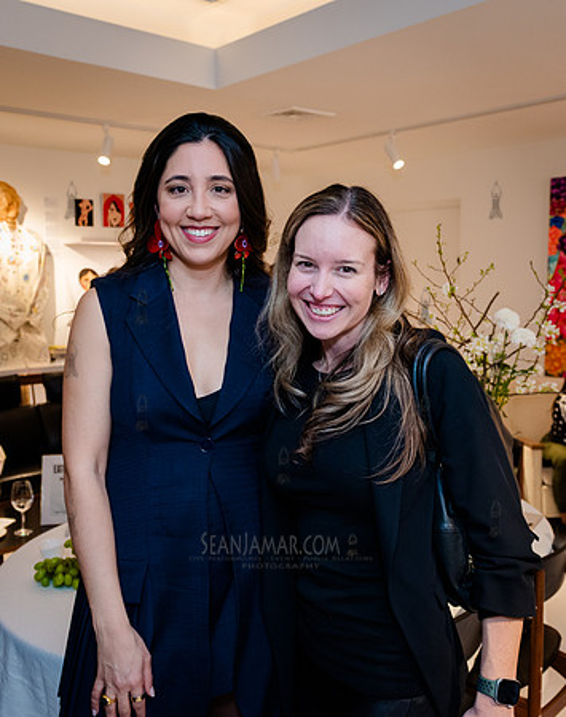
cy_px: 358
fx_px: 717
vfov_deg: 53.1
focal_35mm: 34
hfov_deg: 43.1
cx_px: 277
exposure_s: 1/160
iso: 1600
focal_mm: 24
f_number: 4
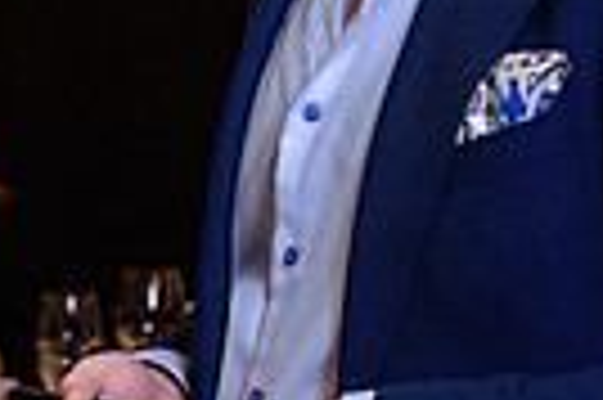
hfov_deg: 8.9
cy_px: -20
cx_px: -42
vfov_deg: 5.9
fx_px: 3848
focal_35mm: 230
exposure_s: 1/125
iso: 1000
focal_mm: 47
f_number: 5
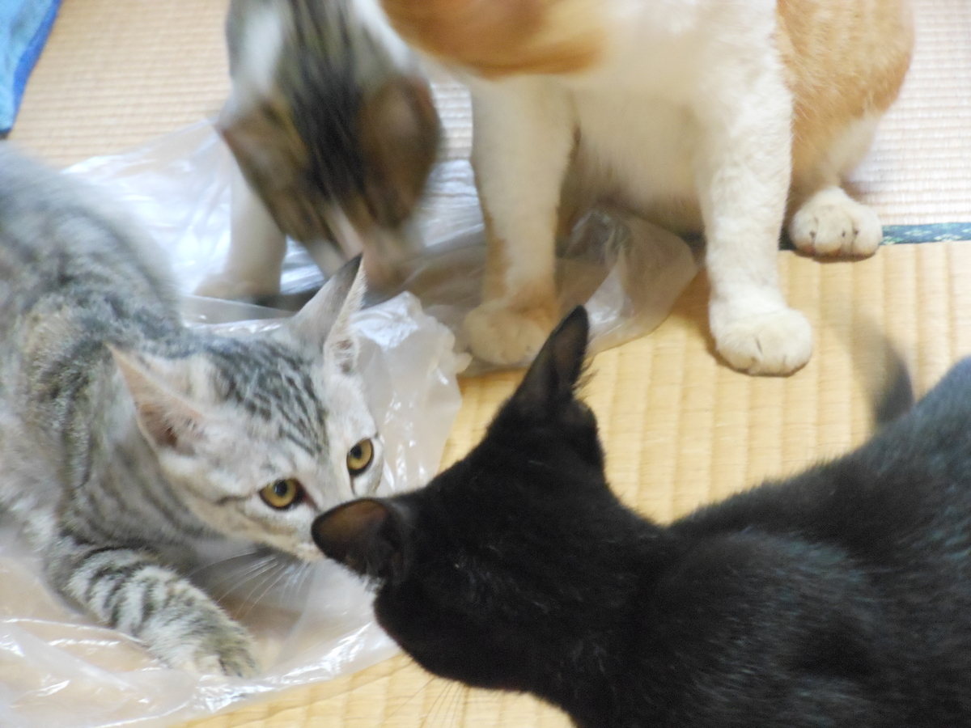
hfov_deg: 11.9
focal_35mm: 166
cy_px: 364
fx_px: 4656
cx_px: 486
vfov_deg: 8.9
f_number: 5.5
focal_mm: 29.8
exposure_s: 1/10
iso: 800
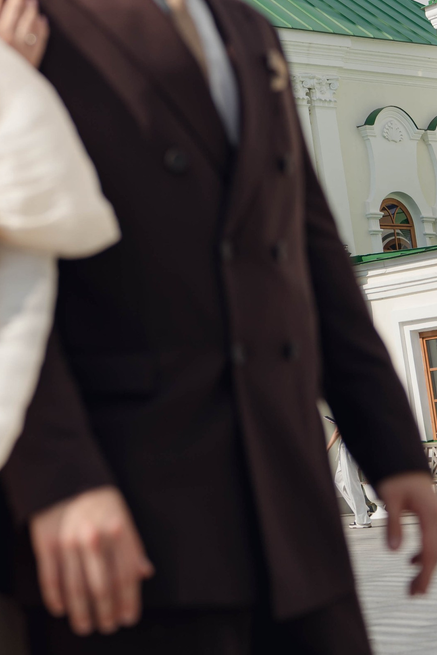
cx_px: 0
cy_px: -115
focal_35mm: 103
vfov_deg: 18.8
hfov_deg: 13.1
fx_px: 1875
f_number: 2.8
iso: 50
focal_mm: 40
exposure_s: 1/2000
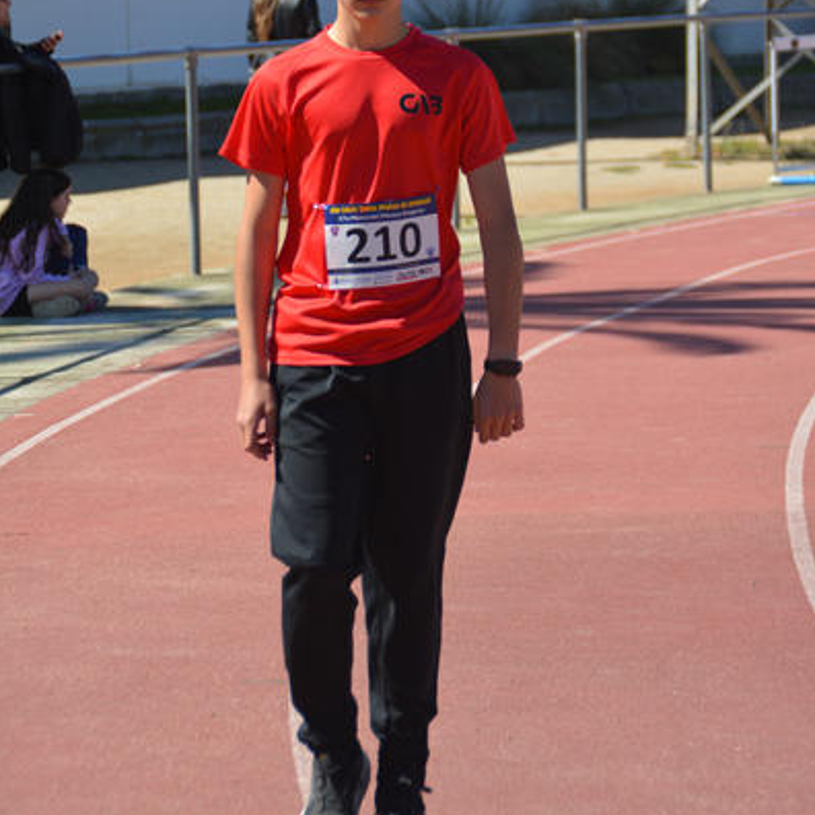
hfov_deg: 8.6
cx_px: 410
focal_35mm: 203
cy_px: 210
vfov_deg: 8.6
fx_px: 5398
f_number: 6.3
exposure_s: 1/640
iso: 200
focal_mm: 105
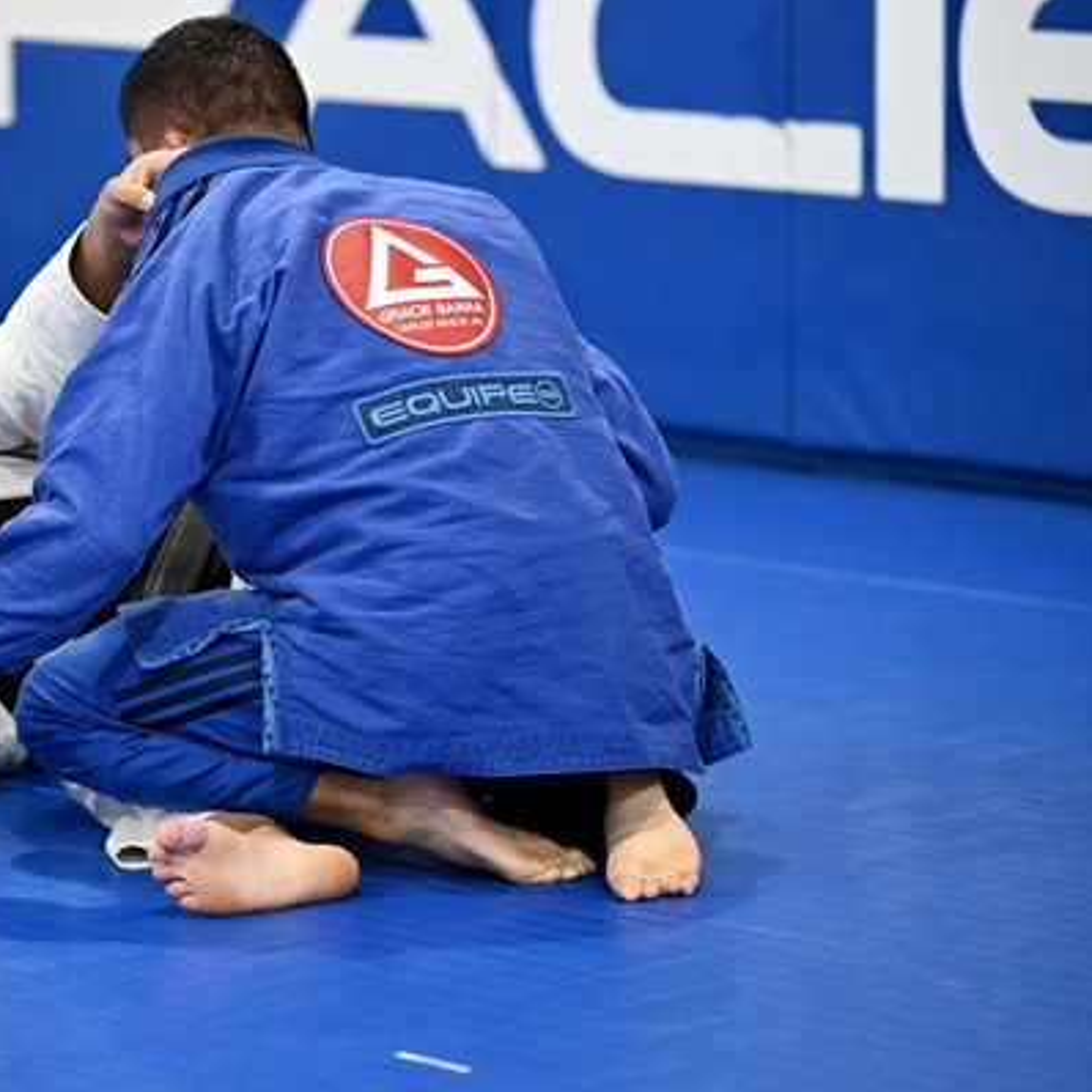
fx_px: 6174
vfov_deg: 10.1
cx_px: 307
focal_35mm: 173
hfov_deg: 10.1
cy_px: 546
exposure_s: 1/500
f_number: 2.8
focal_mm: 135
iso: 10000
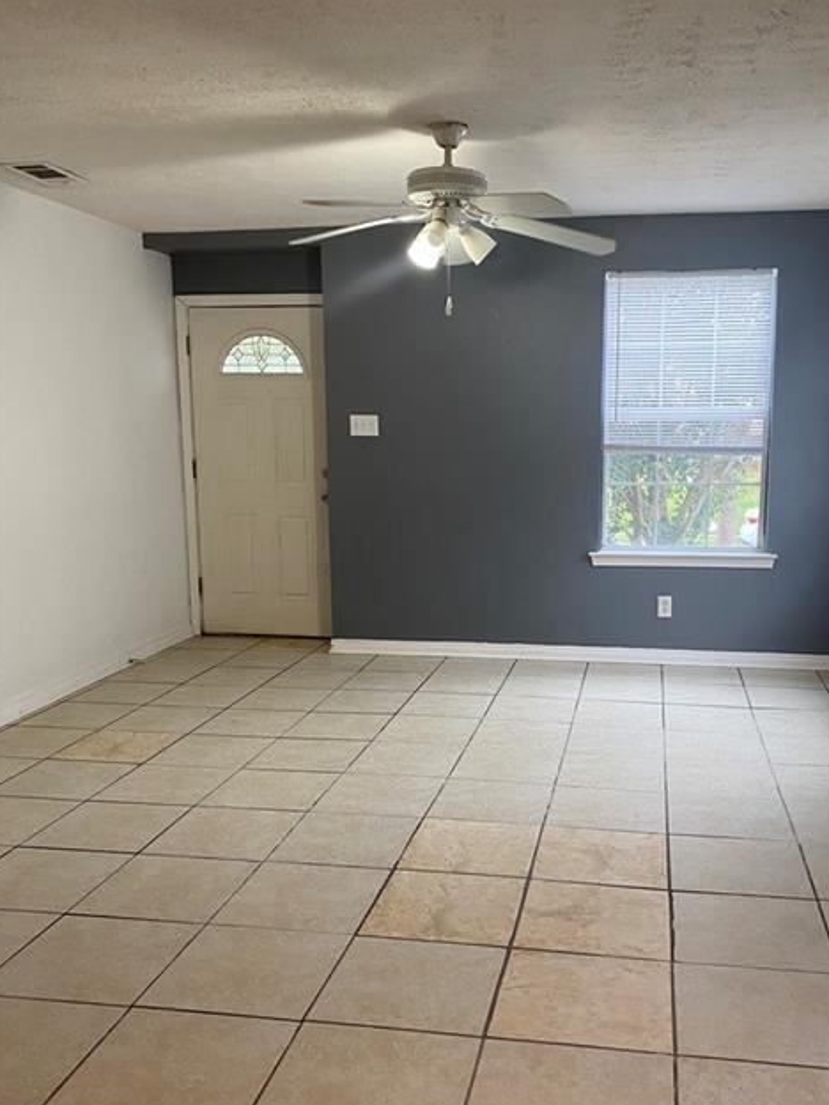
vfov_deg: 56.6
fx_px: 1022
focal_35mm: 32
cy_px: 634
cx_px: 501
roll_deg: +0.0
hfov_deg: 43.9
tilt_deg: -10.6
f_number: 1.8
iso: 125
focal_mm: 4.25
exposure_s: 1/60
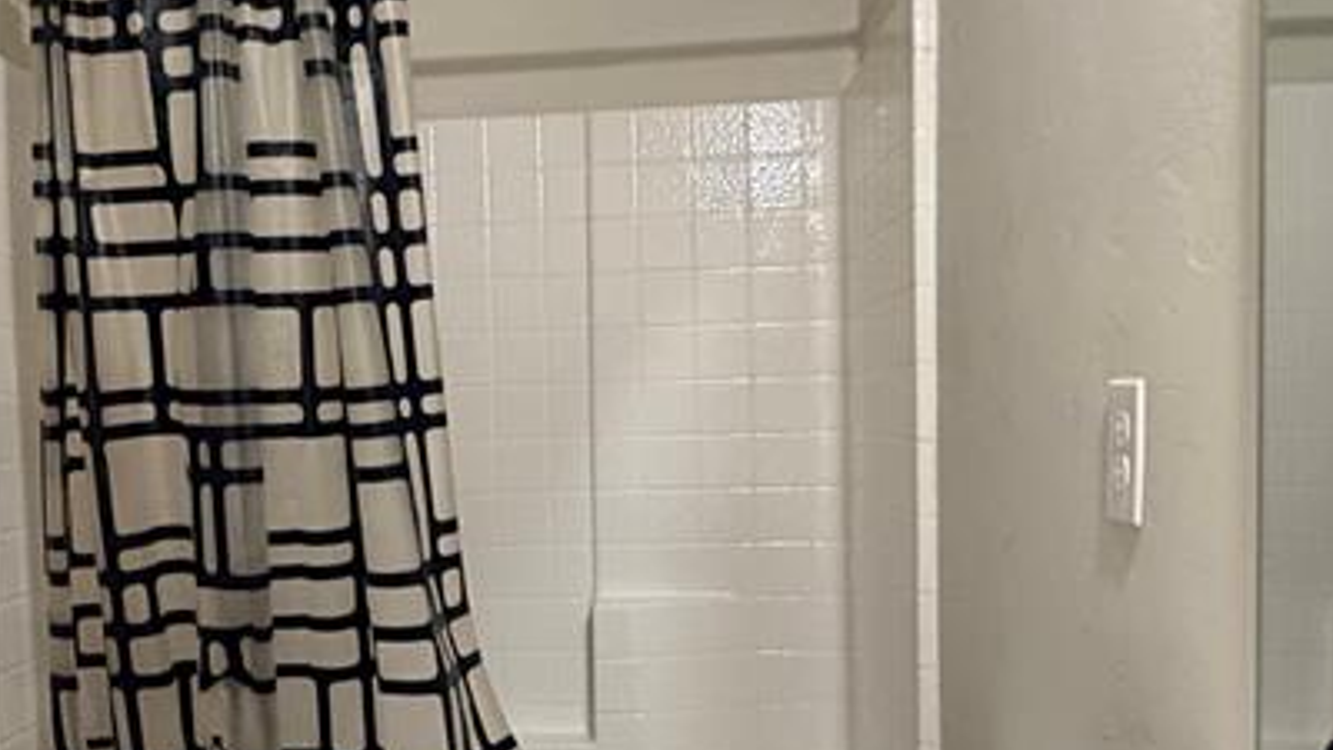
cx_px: 517
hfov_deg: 51.2
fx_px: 1378
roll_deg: +1.2
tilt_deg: -2.8
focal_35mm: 39
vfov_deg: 30.3
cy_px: 473
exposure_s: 1/60
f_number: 2.2
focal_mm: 2.22
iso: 400
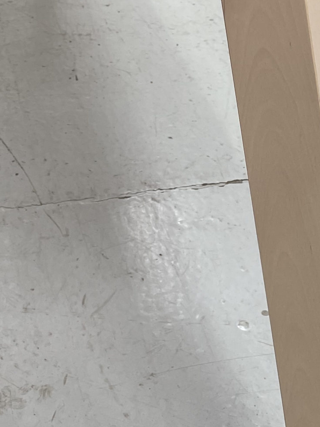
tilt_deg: -14.0
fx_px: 838
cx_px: 87
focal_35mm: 68
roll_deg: +4.8
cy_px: -122
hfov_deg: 21.5
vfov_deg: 24.9
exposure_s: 1/100
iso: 100
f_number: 1.6
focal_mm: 4.2
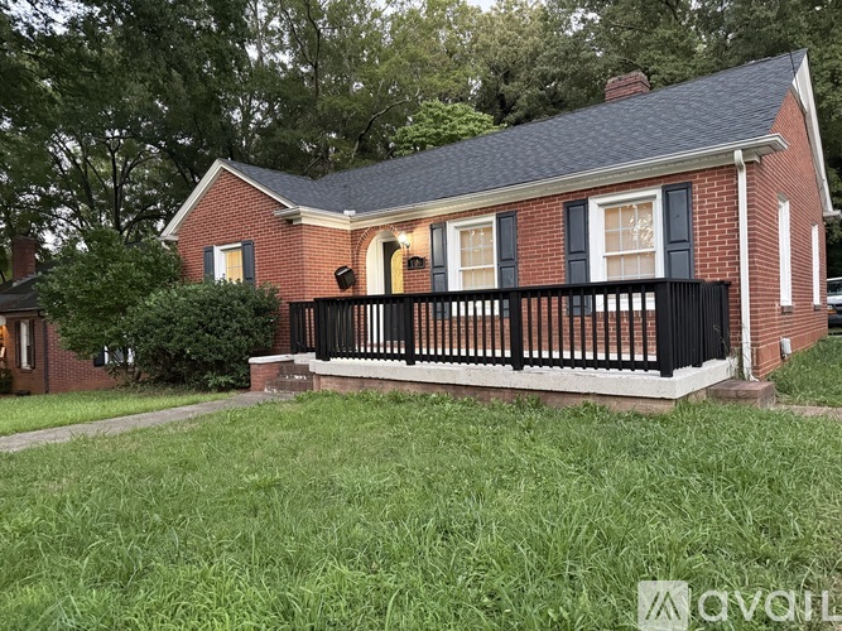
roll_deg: +1.4
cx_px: 421
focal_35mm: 24
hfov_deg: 71.6
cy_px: 316
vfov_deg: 56.8
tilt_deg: +0.3
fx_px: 584
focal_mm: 6.76
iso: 800
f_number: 1.78
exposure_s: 1/40
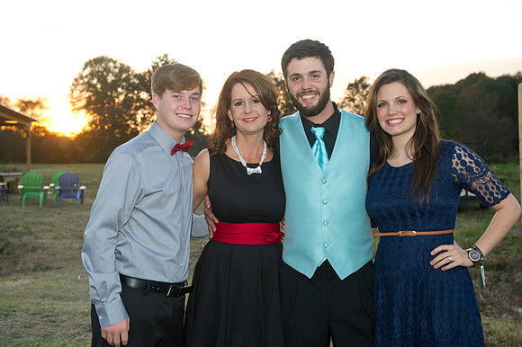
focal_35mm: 48
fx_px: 696
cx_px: 261
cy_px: 174
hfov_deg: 41.1
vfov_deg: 28.0
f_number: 5
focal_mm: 48
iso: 640
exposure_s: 1/160
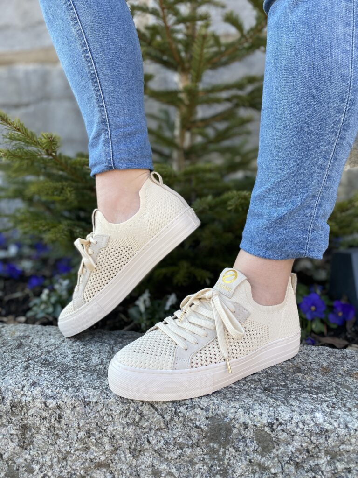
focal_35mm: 26
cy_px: 239
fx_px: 359
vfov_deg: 67.3
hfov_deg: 53.1
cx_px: 179
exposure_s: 1/282
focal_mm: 4.25
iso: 32
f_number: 1.8
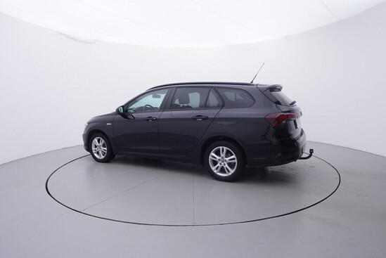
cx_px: 193
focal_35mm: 22
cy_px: 129
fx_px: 241
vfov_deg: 56.2
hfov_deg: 77.3
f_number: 5
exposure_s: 1/80
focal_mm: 15
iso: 200
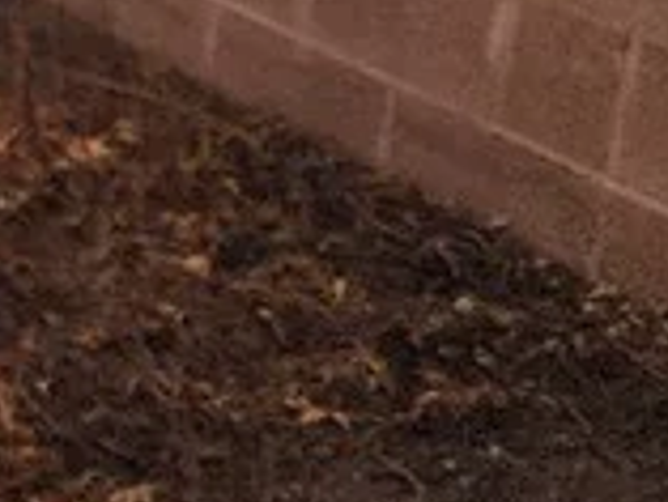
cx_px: -1400
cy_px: -285
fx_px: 2897
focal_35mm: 150
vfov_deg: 9.6
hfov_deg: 9.7
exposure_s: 1/1036
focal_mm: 6.4
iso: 12
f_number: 1.8
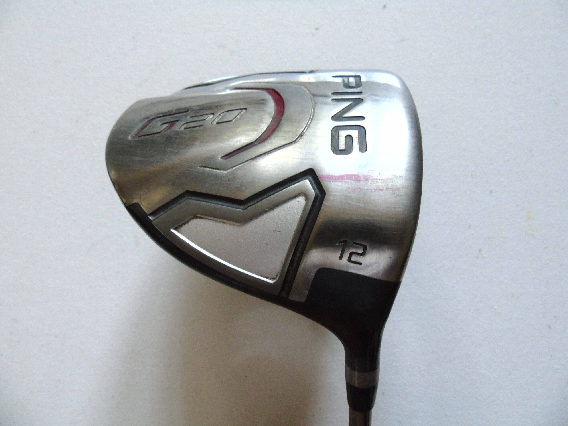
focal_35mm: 25
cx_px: 284
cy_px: 213
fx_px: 410
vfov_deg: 54.9
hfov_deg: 69.4
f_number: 3.4
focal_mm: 4.4
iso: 400
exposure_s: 1/30
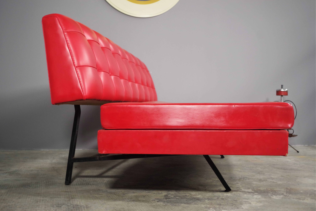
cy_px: 106
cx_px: 158
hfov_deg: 46.4
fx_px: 369
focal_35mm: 42
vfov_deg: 31.9
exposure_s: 1/60
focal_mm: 28.13
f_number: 4
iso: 1600
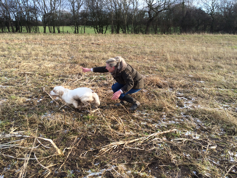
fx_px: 199
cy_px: 89
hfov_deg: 61.7
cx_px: 118
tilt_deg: -16.2
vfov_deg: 48.2
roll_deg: +1.9
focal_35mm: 29
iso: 32
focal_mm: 4.15
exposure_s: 1/461
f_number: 2.2
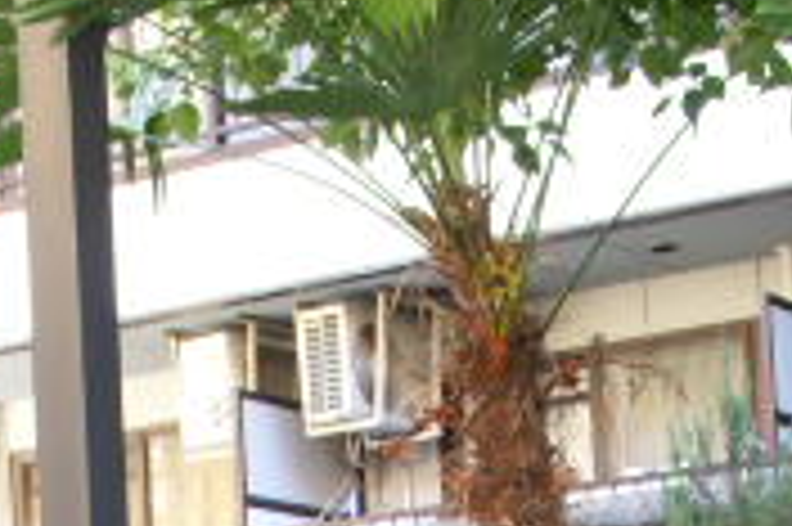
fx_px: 3165
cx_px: 292
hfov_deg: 14.2
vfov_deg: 9.0
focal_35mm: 144
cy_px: 1043
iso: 160
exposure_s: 1/30
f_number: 3.3
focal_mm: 6.3
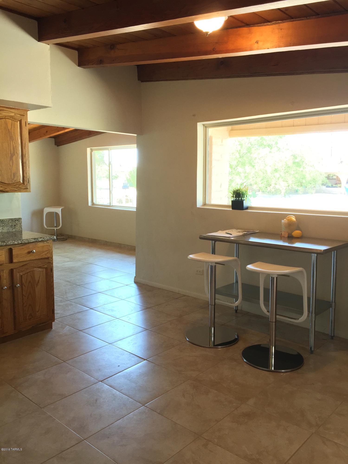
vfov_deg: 61.7
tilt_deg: -7.4
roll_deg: -0.1
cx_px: 174
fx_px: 389
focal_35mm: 29
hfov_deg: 48.2
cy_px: 232
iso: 64
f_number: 2.2
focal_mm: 4.15
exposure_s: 1/30
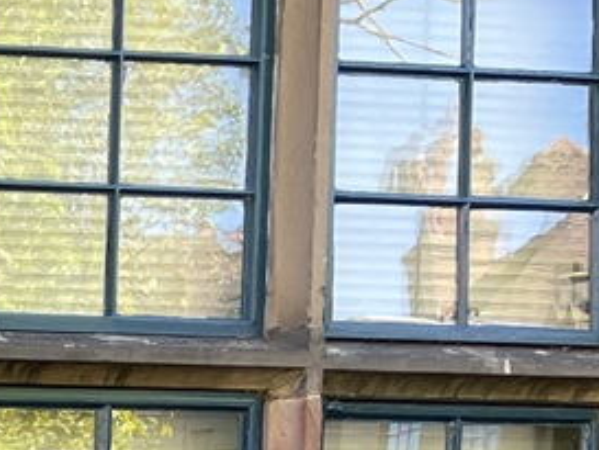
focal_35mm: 143
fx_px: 2476
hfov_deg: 10.9
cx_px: -981
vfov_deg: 9.7
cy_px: 866
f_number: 1.6
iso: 32
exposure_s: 1/121
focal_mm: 4.2
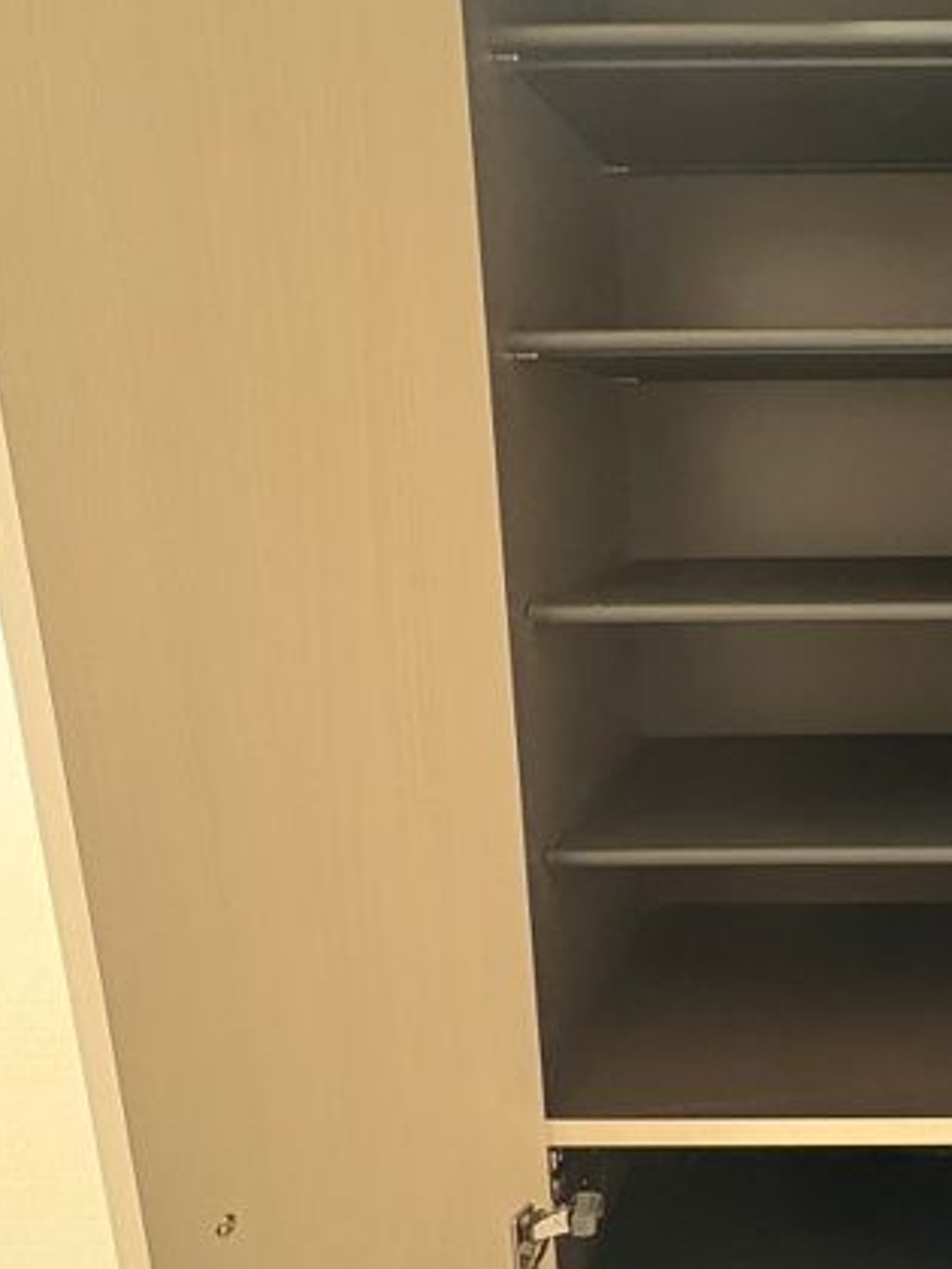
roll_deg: -0.4
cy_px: 737
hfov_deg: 40.0
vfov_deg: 56.5
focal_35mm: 32
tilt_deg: -13.7
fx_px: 1173
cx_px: 901
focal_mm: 2.22
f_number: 2.2
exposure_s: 1/33
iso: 1000
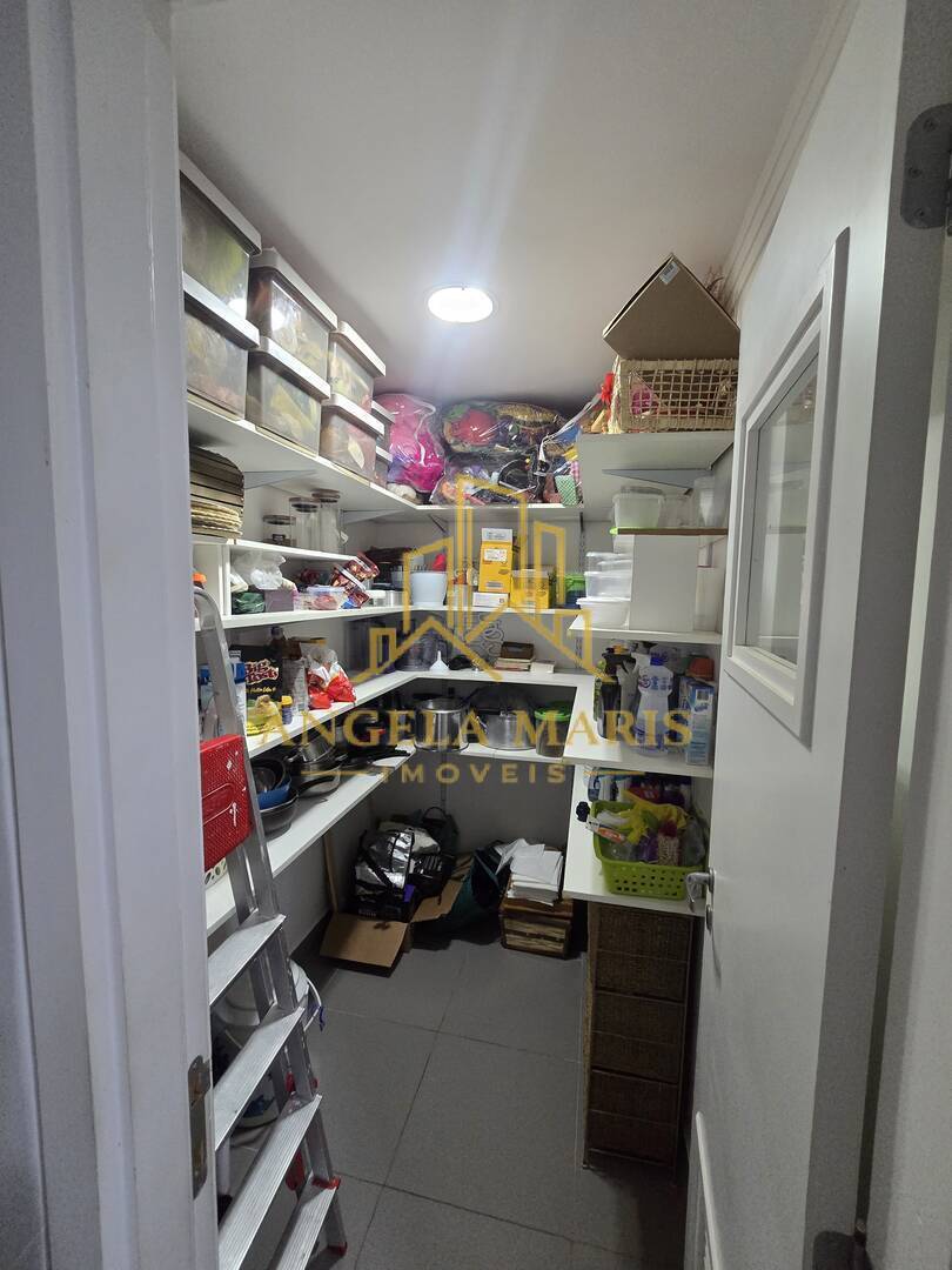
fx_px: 477
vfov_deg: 106.2
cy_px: 635
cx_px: 476
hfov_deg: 89.9
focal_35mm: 13
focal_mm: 2.2
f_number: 2.2
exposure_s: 1/60
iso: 640
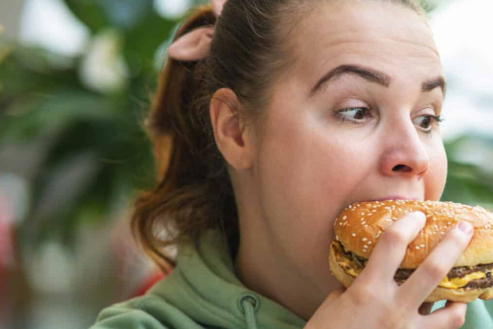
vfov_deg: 8.0
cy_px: 282
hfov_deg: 11.8
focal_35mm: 172
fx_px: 2356
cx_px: 487
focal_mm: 85
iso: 250
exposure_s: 1/400
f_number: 2.2
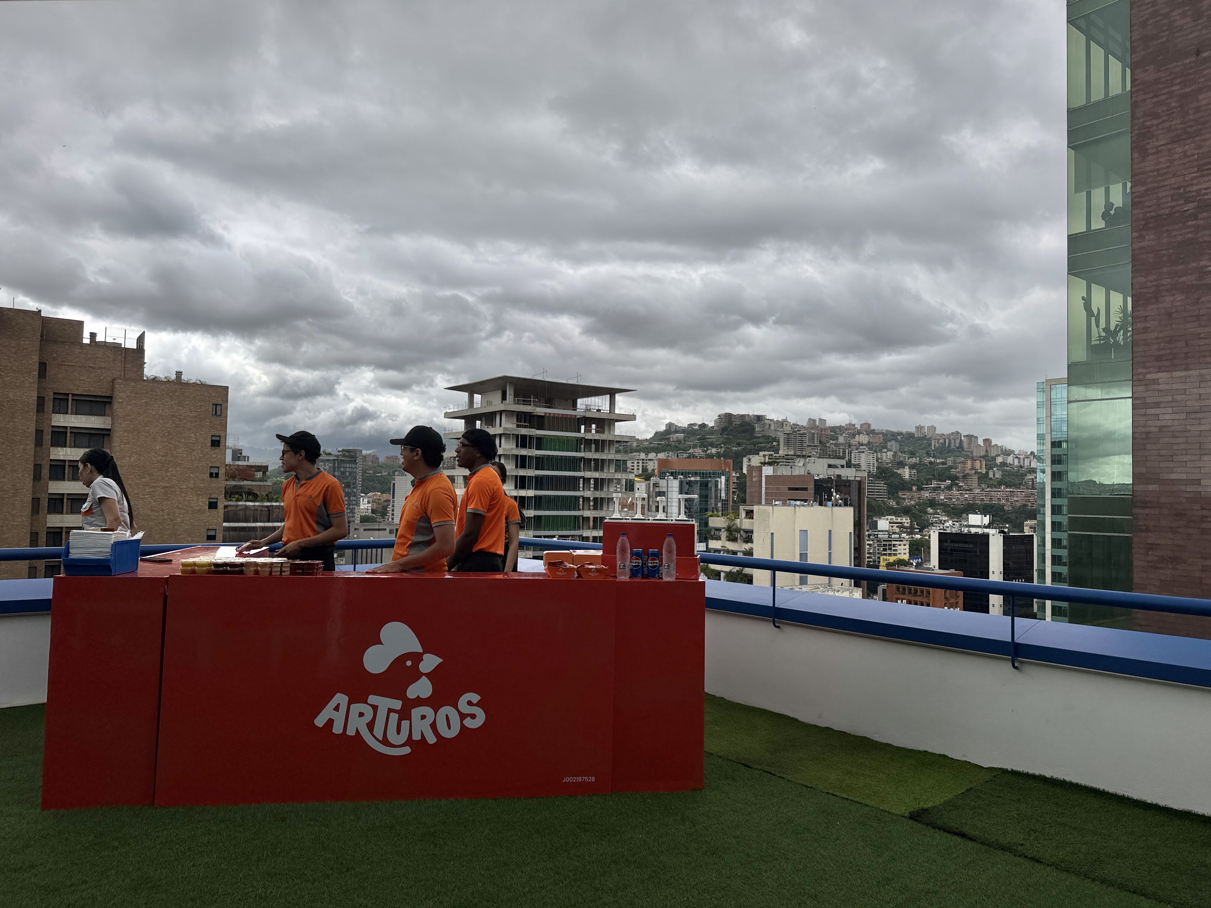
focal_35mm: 24
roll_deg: -1.3
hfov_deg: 71.6
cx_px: 606
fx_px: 840
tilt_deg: +2.1
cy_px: 454
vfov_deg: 56.8
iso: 80
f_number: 1.78
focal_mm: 6.76
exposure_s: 1/4673
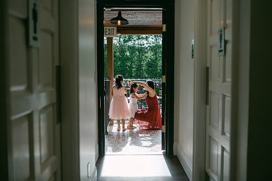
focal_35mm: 36
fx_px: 272
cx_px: 136
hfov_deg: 53.1
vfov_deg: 36.8
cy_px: 90
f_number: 2
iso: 100
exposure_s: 1/2000
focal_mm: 35
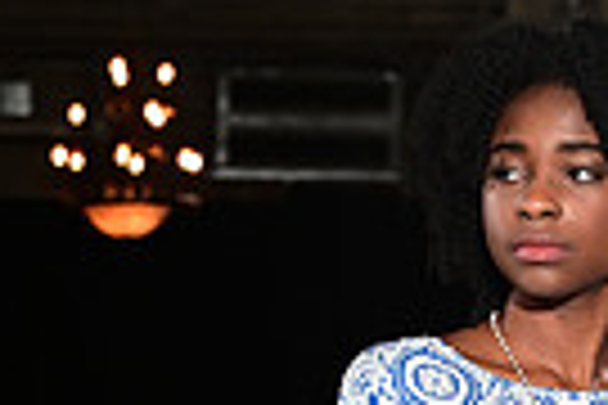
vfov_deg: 4.0
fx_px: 5657
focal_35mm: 335
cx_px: 410
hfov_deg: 6.1
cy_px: 1174
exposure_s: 1/160
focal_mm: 78
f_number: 6.3
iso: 1000
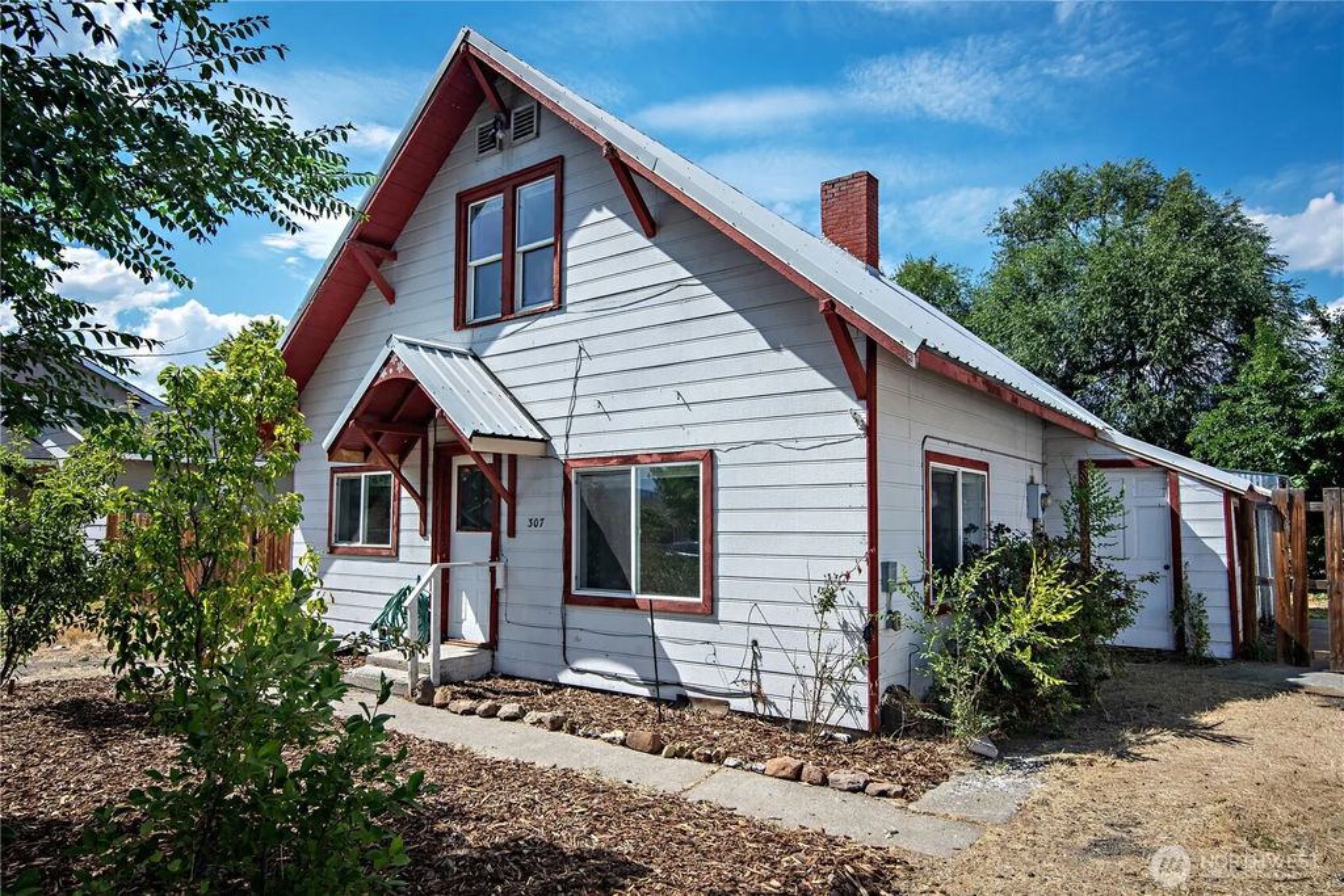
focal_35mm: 23
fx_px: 859
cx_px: 672
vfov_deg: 55.1
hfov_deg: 76.1
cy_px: 448
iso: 200
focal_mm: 23
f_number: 11
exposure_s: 1/250
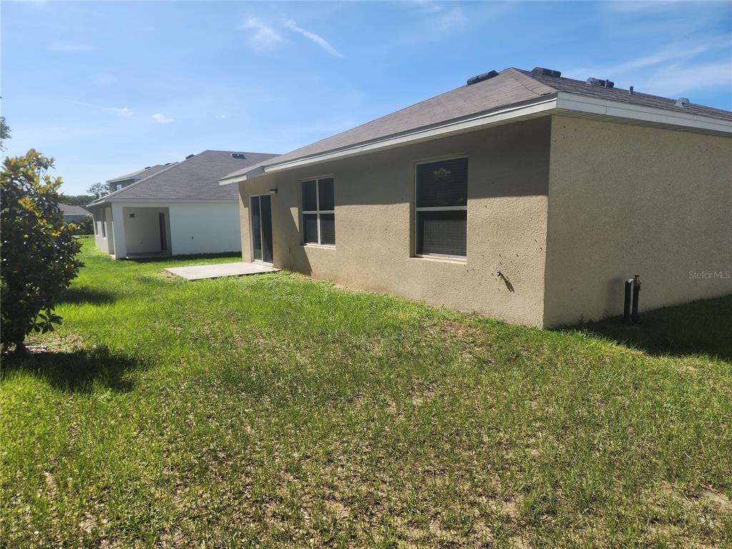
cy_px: 274
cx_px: 366
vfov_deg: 58.9
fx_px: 486
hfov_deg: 73.9
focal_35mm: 23
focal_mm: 6.4
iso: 12
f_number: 1.8
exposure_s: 1/1084
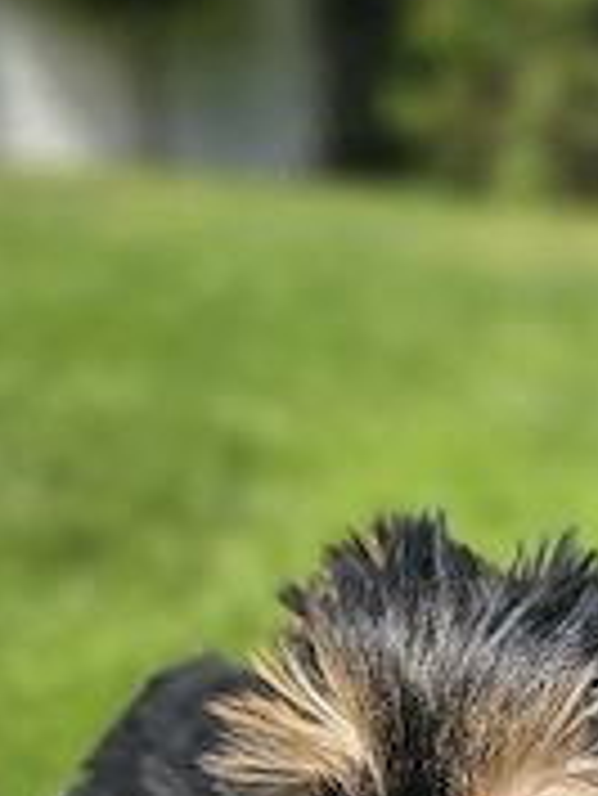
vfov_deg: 32.6
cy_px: 863
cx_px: 445
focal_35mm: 52
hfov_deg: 27.7
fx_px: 1196
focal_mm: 6.3
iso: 20
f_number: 1.7
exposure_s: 1/1250
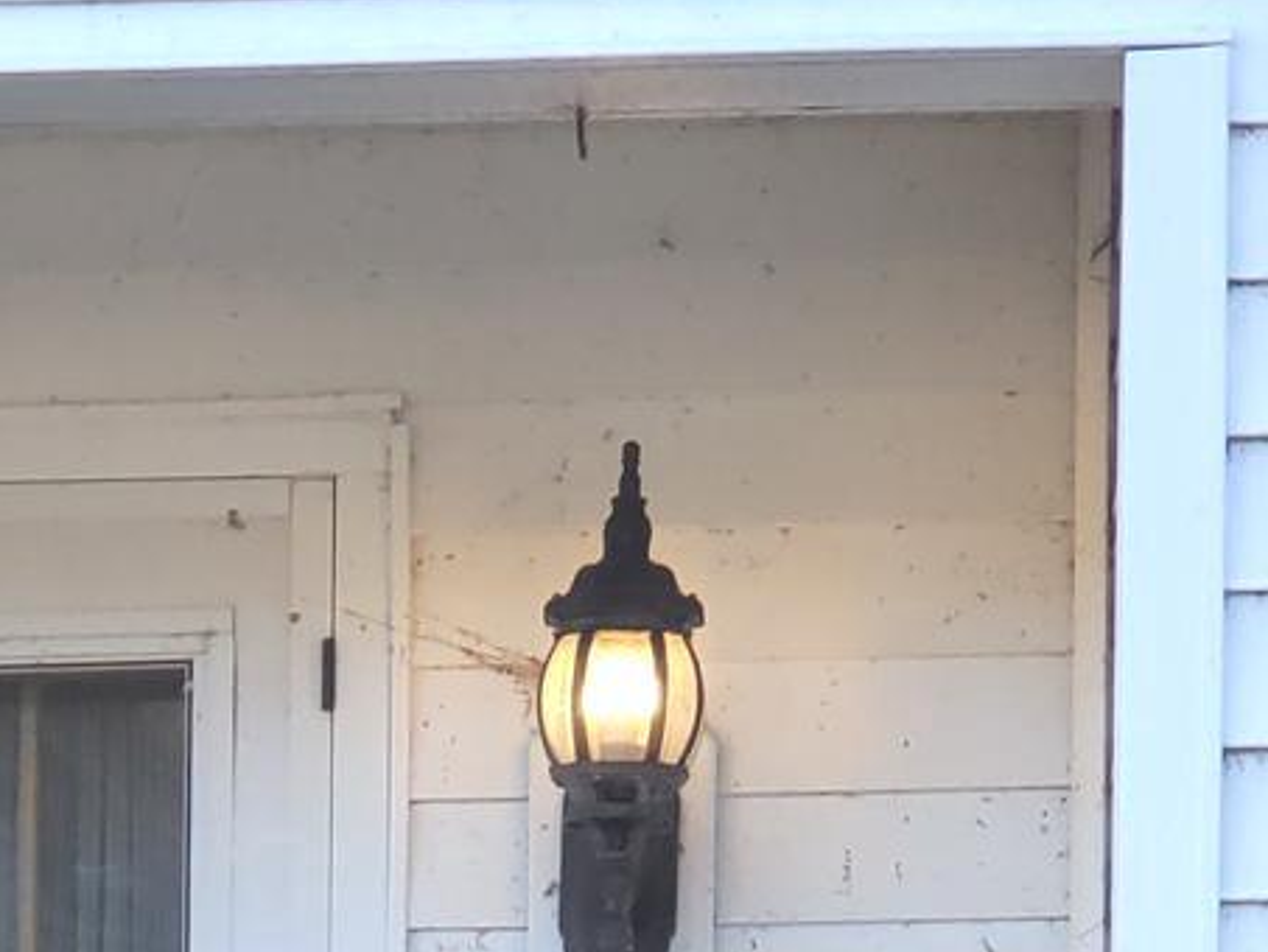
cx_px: -277
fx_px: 8610
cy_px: 1806
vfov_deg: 6.2
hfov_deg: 8.3
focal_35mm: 235
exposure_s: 1/120
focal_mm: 6
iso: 64
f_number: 2.4
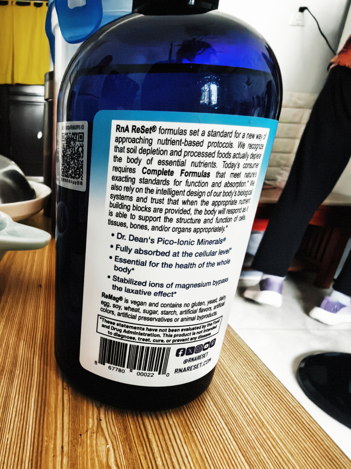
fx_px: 324
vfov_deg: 71.6
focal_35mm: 24
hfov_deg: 56.8
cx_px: 176
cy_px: 234
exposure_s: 1/100
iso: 1250
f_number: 2.2
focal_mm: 1.95
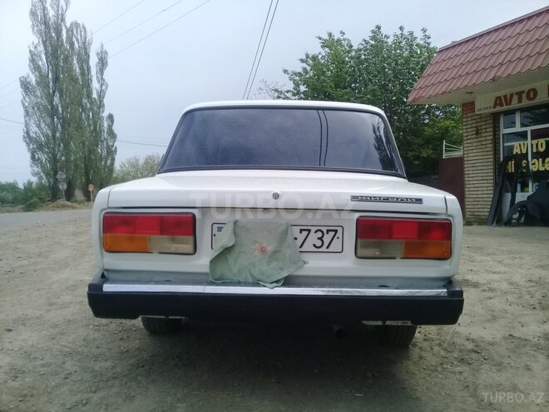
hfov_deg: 58.4
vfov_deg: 45.4
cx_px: 274
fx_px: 492
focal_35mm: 31
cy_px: 206
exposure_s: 1/1302
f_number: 2.2
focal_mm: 3.3
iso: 50
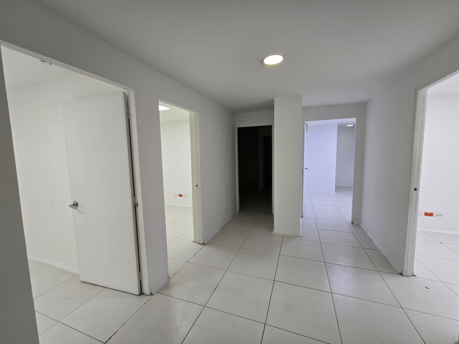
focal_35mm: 13
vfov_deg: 89.9
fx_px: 172
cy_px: 172
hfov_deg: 106.2
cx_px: 230
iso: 100
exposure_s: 1/60
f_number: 2.2
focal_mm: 2.2
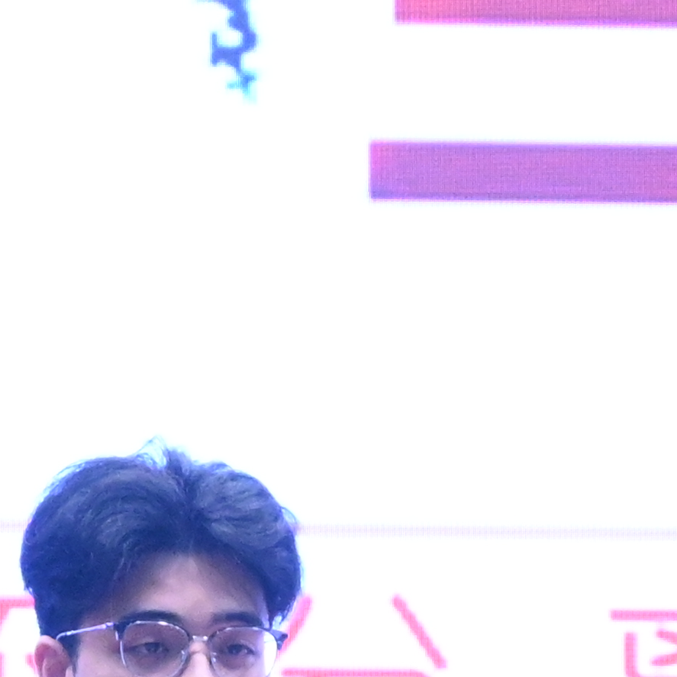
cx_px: 192
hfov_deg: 4.4
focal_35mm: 400
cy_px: 845
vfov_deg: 4.4
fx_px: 8851
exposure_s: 1/60
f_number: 6.3
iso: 4000
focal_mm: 50
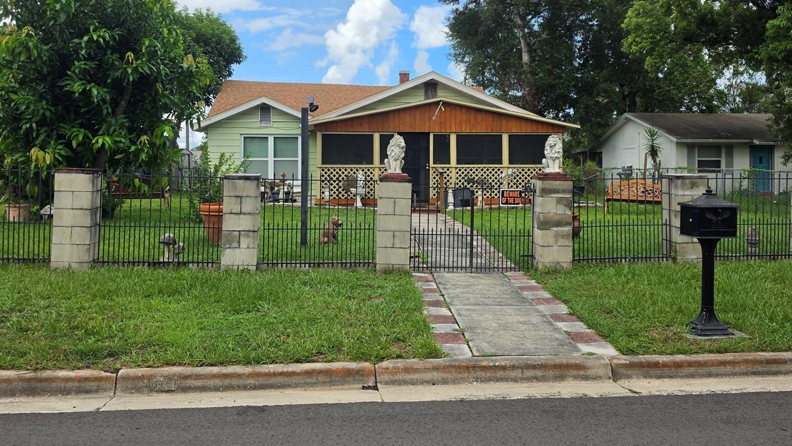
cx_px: 404
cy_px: 171
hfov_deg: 64.3
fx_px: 630
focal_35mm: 30
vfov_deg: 38.7
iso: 64
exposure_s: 1/4887
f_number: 1.4
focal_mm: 6.5
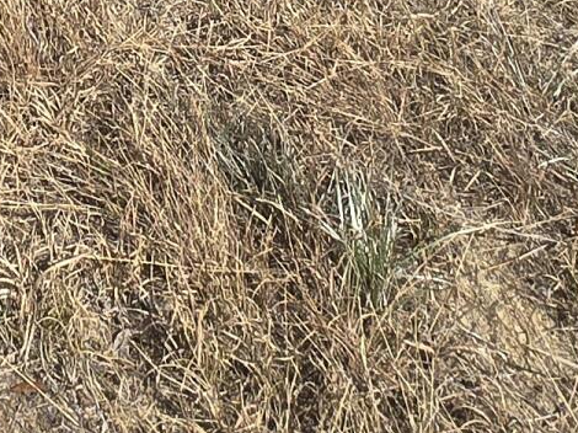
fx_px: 1385
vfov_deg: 10.9
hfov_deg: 21.8
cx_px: -122
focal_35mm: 83
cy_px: -896
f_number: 2.2
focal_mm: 2.2
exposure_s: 1/2333
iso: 50
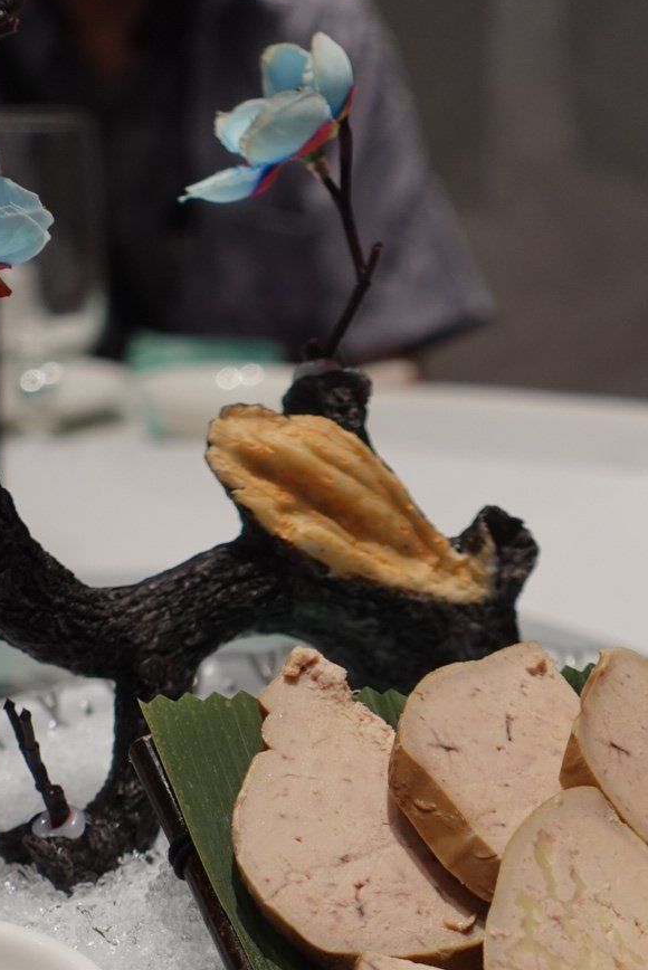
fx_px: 2911
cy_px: 890
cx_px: 484
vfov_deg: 18.6
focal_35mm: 108
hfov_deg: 12.7
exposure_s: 1/60.2
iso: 250
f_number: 2.8
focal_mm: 21.64
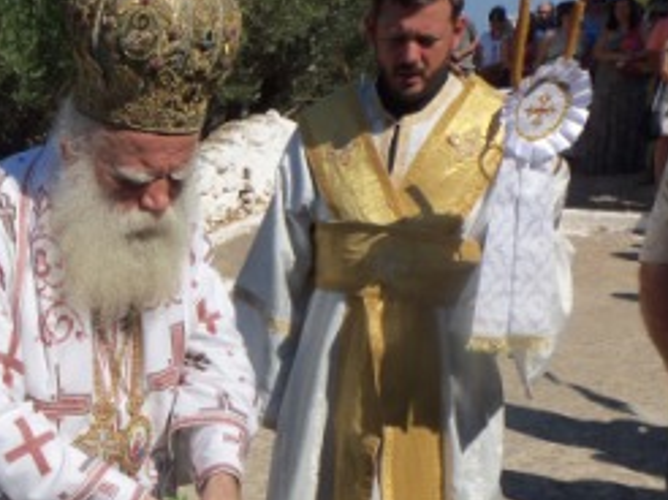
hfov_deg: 35.4
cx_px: 73
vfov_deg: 28.3
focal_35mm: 51
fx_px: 983
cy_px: 332
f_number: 8.6
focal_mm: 5.1
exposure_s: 1/250
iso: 64
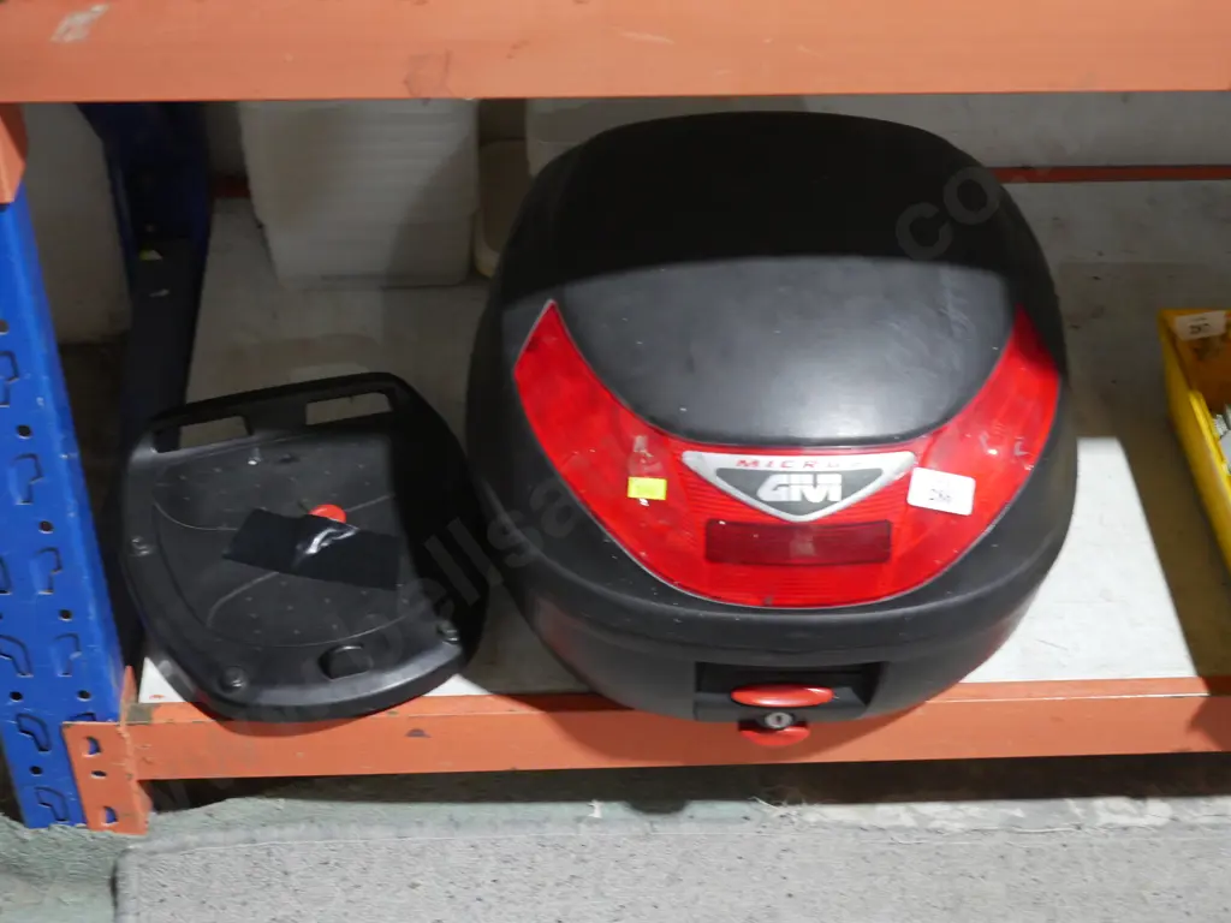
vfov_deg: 26.1
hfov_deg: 34.3
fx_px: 1991
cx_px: 616
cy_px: 462
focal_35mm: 56
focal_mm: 28
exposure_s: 1/60
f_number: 5.3
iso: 2000
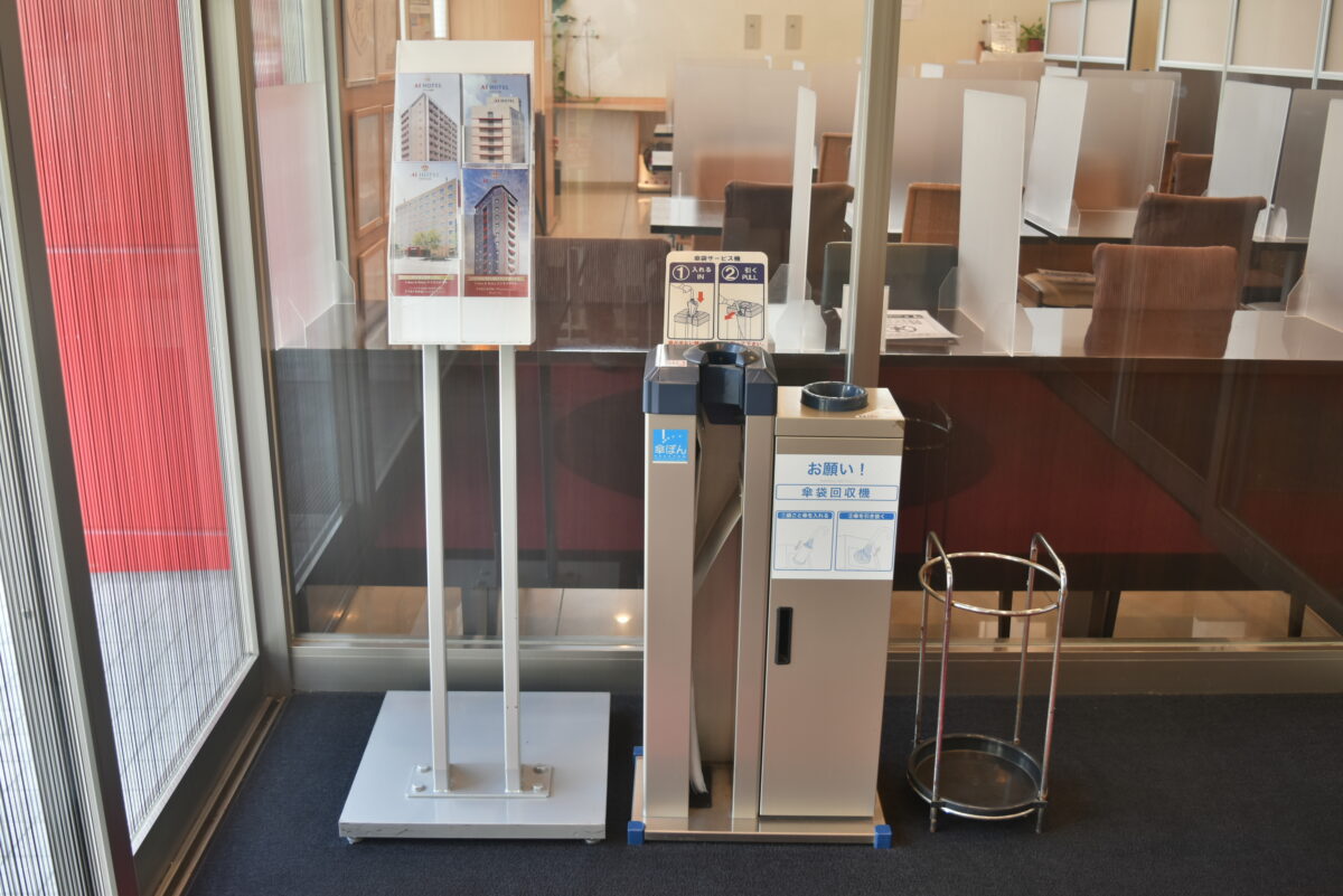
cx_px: 672
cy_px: 448
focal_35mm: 33
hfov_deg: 57.2
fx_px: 1231
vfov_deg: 40.0
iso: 400
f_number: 3.8
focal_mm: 22
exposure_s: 1/40
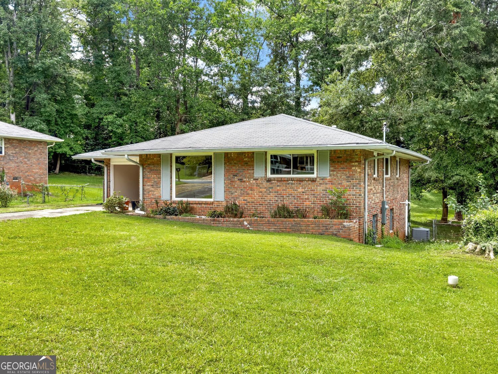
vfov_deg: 40.7
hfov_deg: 52.6
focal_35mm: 35
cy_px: 187
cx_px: 249
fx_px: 504
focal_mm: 6.76
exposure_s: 1/1900
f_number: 1.8
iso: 64
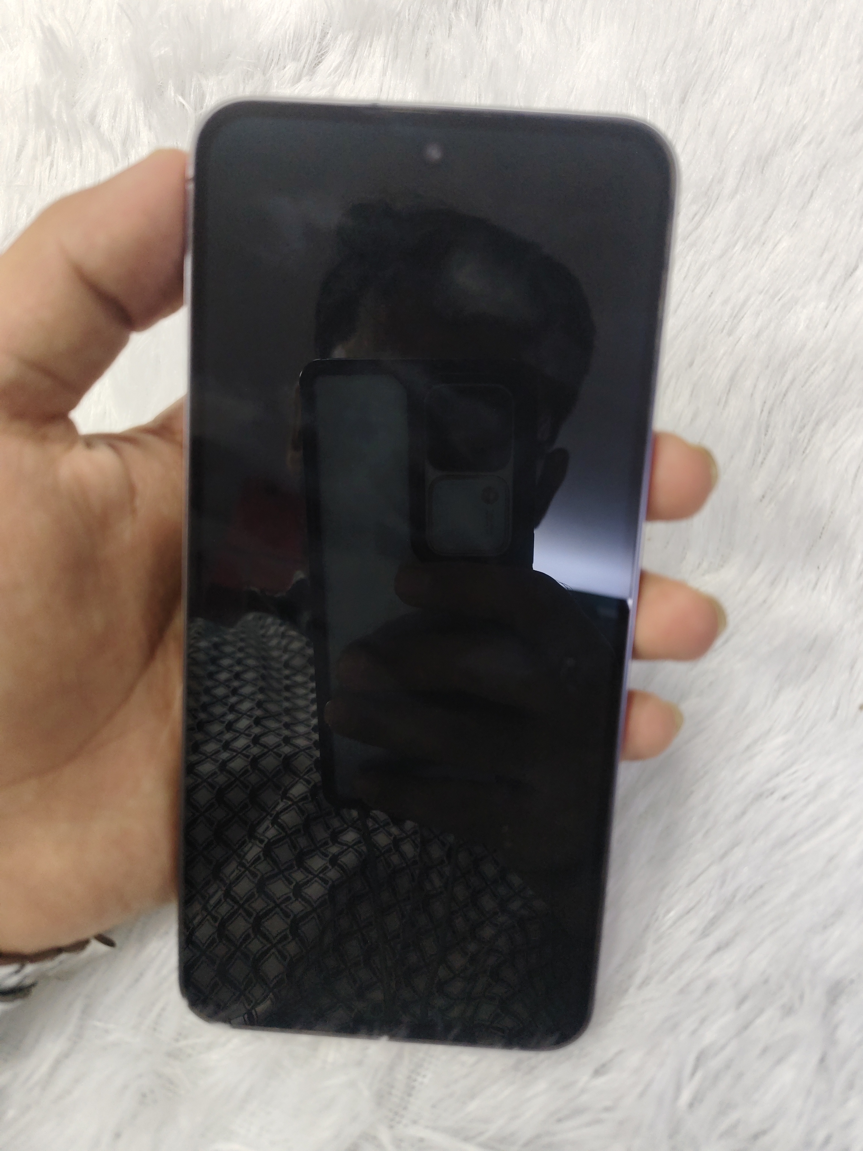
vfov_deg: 73.9
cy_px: 576
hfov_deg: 58.9
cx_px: 432
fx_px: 765
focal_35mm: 23
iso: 312
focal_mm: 5.56
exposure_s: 1/100
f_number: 1.88
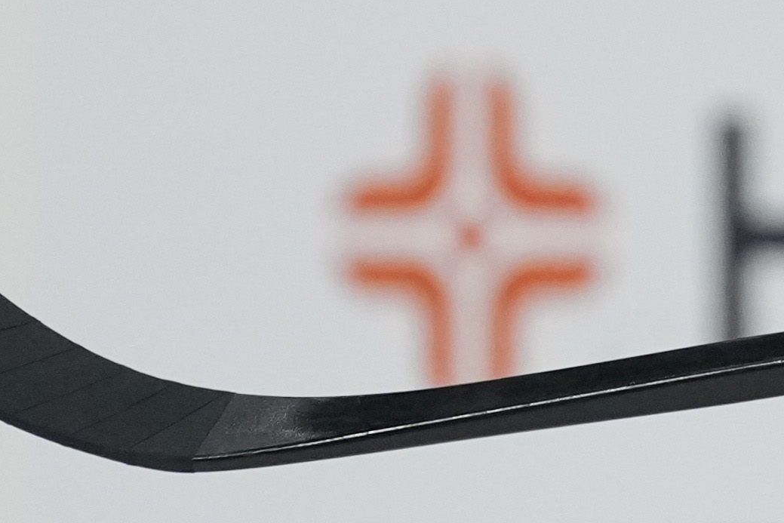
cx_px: 1780
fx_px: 35304
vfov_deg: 0.8
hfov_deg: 1.3
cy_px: -473
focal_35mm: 1621
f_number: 4
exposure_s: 1/1600
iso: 2500
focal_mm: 200
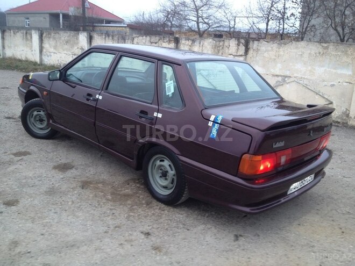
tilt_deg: -15.1
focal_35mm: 35
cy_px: 133
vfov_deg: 40.7
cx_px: 178
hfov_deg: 52.6
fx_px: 359
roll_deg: -6.1
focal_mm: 4.28
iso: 50
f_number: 2.4
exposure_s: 1/20
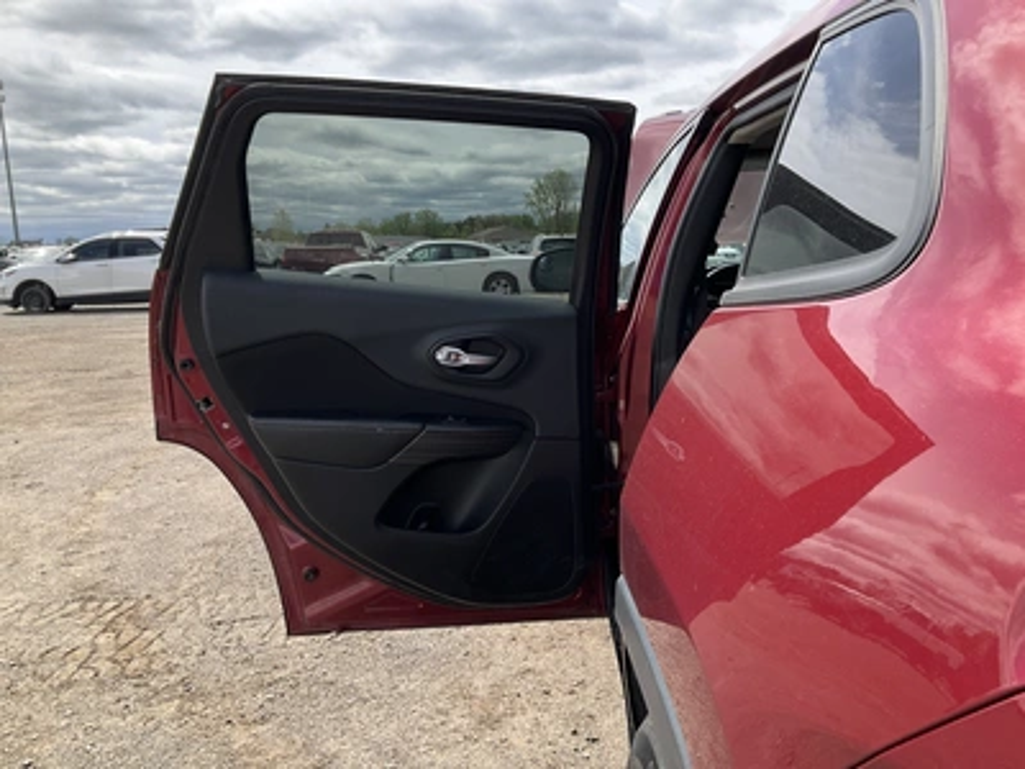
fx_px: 859
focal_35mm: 29
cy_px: 384
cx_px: 512
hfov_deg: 61.7
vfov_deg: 48.2
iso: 25
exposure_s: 1/1055
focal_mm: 3
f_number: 1.8
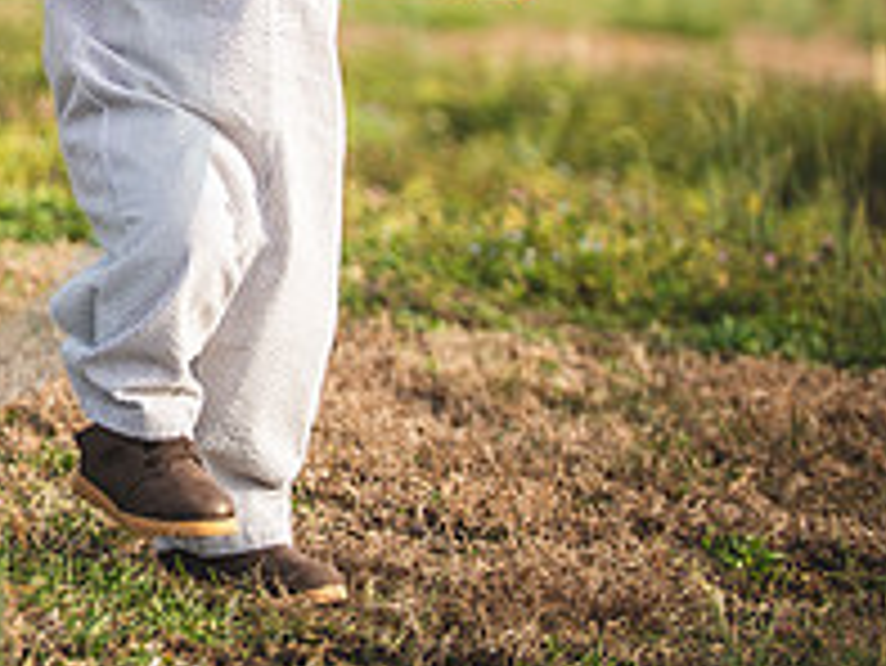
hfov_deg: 6.8
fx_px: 7401
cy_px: -92
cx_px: -315
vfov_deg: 5.1
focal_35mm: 289
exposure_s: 1/320
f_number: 2.8
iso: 100
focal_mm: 102
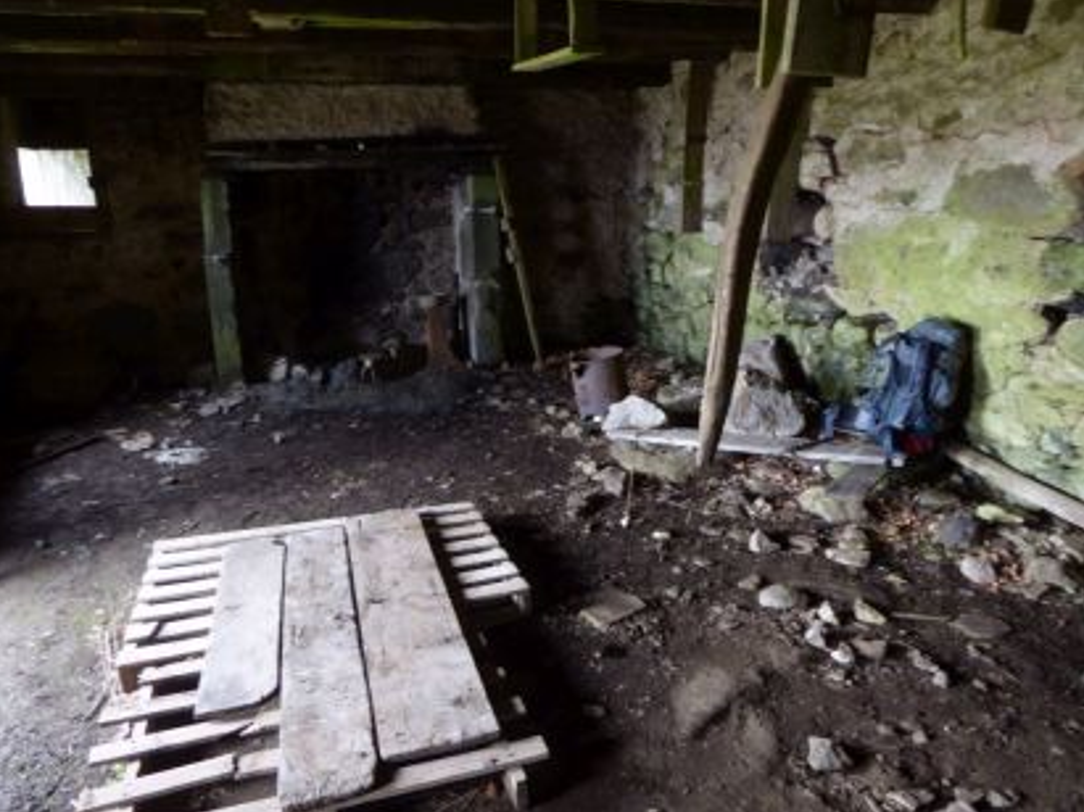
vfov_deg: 53.0
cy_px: 414
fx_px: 814
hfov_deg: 67.3
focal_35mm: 26
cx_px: 553
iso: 500
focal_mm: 4.3
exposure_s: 1/8
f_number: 3.3
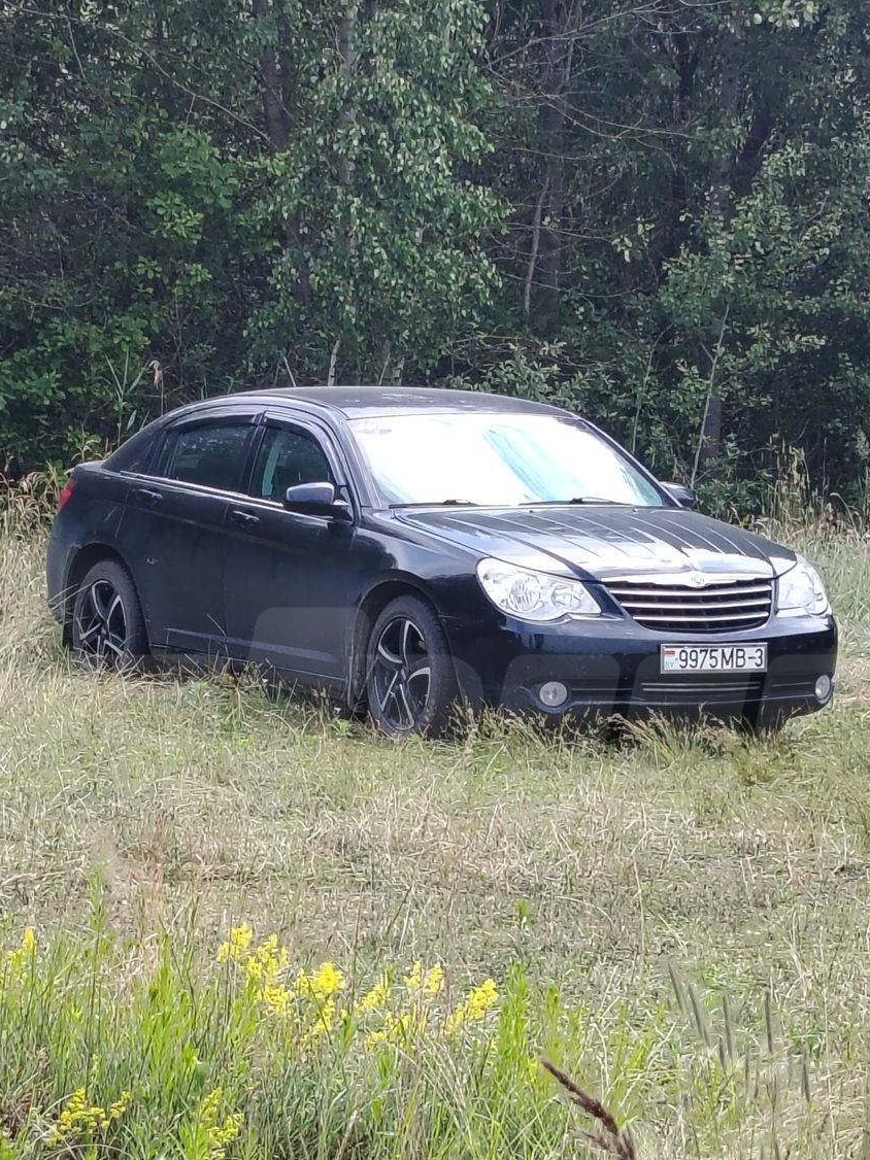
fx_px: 5766
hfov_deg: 8.6
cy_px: 721
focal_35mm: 172
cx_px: 400
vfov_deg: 11.5
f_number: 1.75
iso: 100
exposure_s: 1/229
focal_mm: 5.25
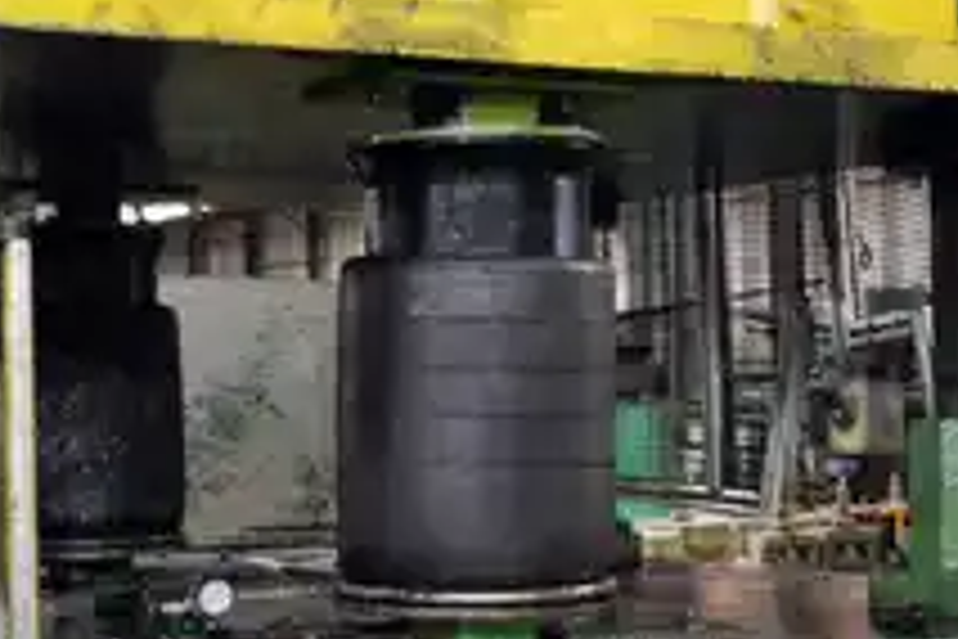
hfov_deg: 25.5
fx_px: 2102
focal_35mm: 79
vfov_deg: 17.3
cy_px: 392
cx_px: 274
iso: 1600
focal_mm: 28
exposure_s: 1/8
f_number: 4.2
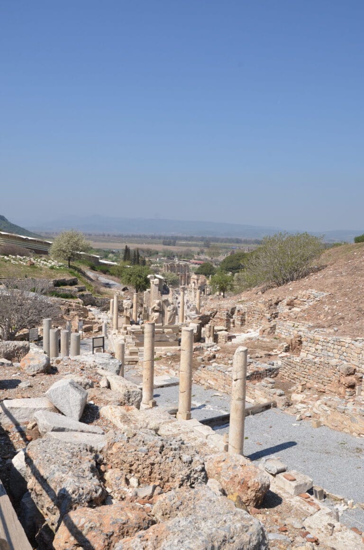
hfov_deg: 41.5
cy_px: 275
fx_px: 480
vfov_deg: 59.6
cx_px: 182
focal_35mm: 32
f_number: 11
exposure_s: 1/500
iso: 400
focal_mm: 21
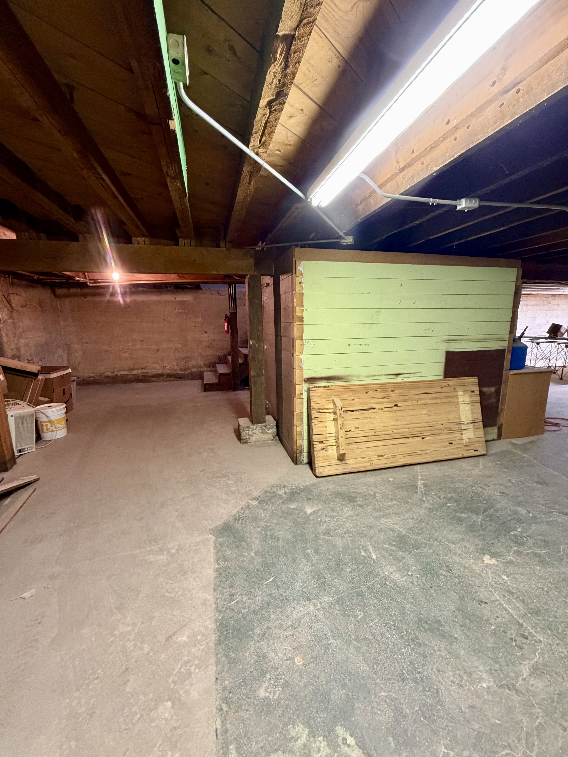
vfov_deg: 102.1
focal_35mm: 14
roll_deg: +1.2
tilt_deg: -10.7
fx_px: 306
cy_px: 378
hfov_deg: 85.7
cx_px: 284
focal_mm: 2.22
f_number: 2.2
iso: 500
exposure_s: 1/60
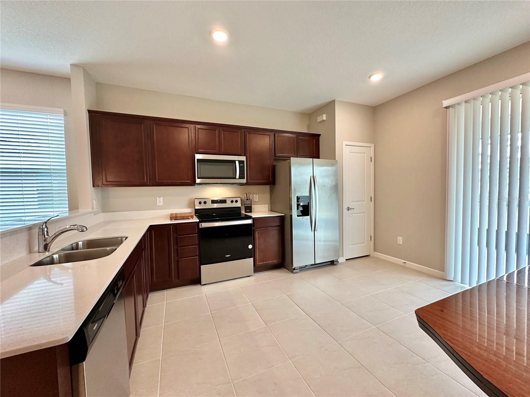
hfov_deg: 102.1
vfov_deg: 85.7
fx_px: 214
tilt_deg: -2.4
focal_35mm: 14
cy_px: 198
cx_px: 265
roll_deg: +0.7
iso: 320
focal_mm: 2.22
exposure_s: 1/120
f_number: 2.2
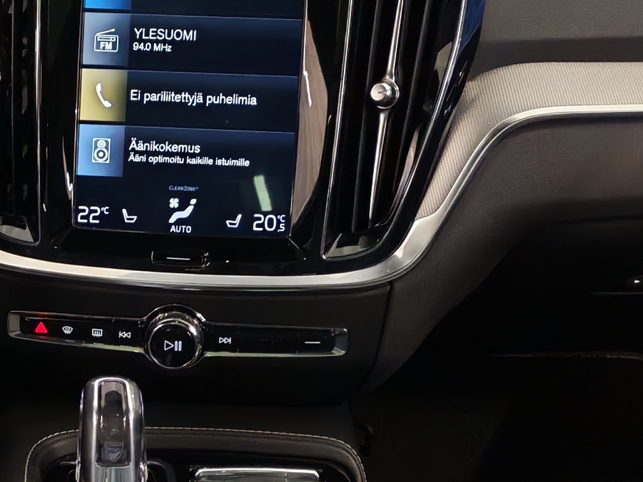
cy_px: 419
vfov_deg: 15.1
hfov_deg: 19.9
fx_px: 1802
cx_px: 88
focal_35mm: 97
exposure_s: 1/50
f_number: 1.9
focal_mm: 6.12
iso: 2000
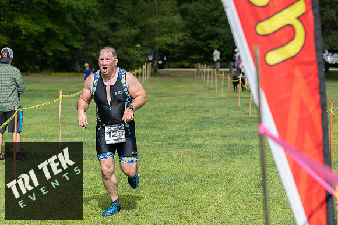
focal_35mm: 112
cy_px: 112
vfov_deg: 12.2
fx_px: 1052
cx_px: 169
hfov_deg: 18.3
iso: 200
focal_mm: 112
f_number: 5
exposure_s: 1/1000
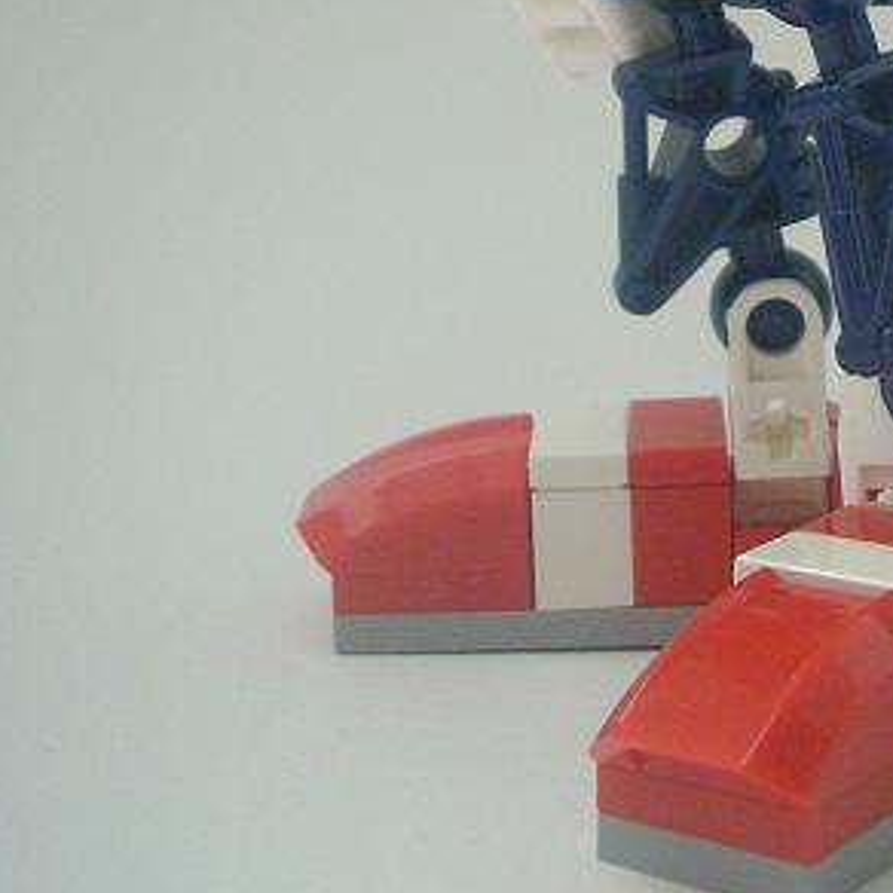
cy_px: -80
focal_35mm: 86
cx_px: 795
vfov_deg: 19.4
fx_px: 2510
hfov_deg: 19.8
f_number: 2.8
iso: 237
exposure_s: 1/4
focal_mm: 6.2
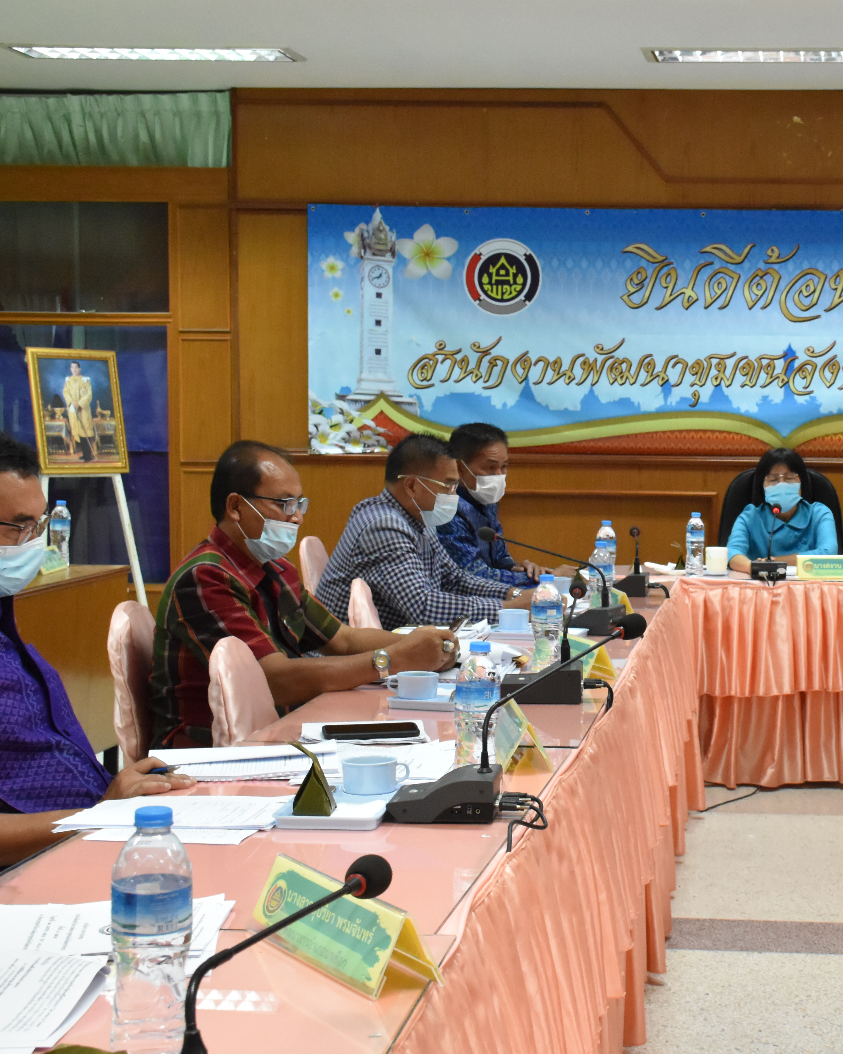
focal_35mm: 62
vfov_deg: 30.5
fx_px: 1933
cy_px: 503
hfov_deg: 24.0
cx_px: 725
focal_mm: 26
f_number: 7.1
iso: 4000
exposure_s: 1/125
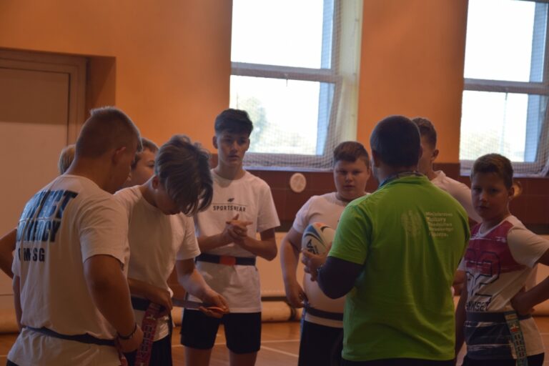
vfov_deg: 13.8
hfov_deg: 20.6
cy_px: 183
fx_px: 1510
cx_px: 274
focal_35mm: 99
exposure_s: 1/125
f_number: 5.6
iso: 400
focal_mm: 66
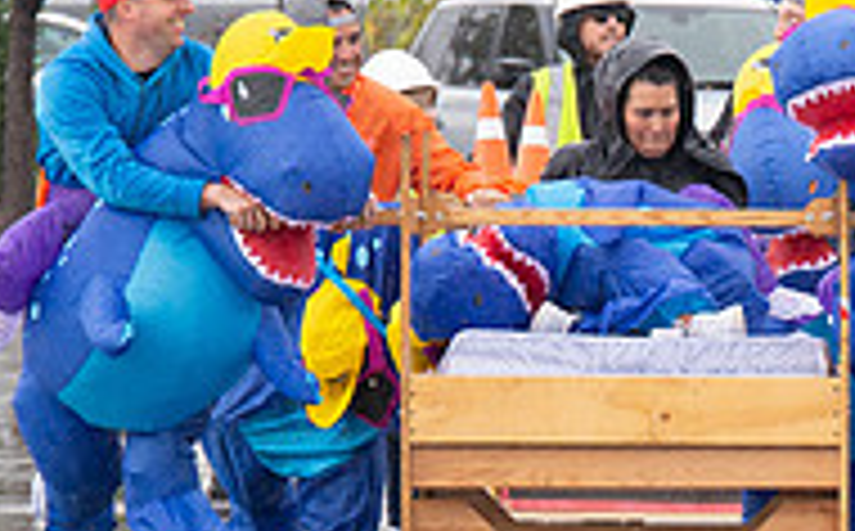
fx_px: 18841
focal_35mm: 810
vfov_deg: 1.6
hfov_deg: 2.6
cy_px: 469
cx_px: 693
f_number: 7.1
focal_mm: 200
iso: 800
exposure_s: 1/400
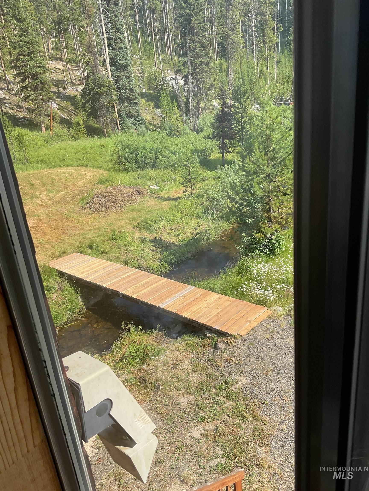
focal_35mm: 29
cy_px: 246
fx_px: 412
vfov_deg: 61.7
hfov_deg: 48.2
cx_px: 184
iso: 16
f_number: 1.8
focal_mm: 3
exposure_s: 1/816
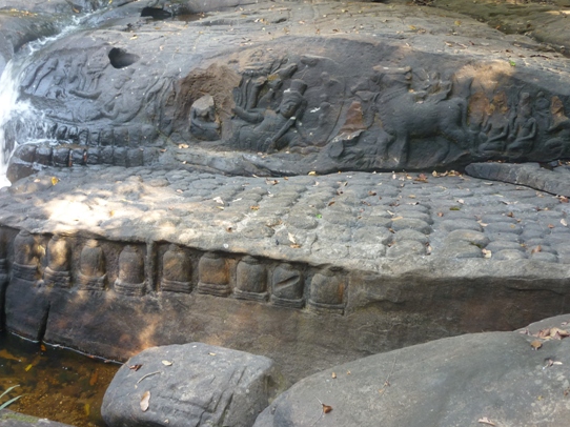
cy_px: 204
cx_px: 236
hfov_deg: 47.7
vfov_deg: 36.8
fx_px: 642
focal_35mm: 39
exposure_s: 1/30
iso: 80
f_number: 2.8
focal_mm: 5.5
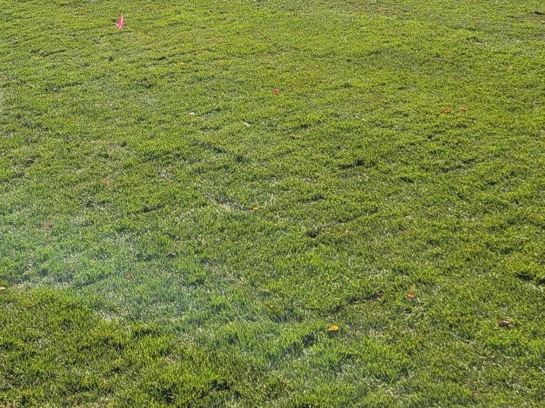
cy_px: -6
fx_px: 960
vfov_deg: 23.0
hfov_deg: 31.2
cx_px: 141
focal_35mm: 61
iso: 16
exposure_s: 1/636
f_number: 1.8
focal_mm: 6.7
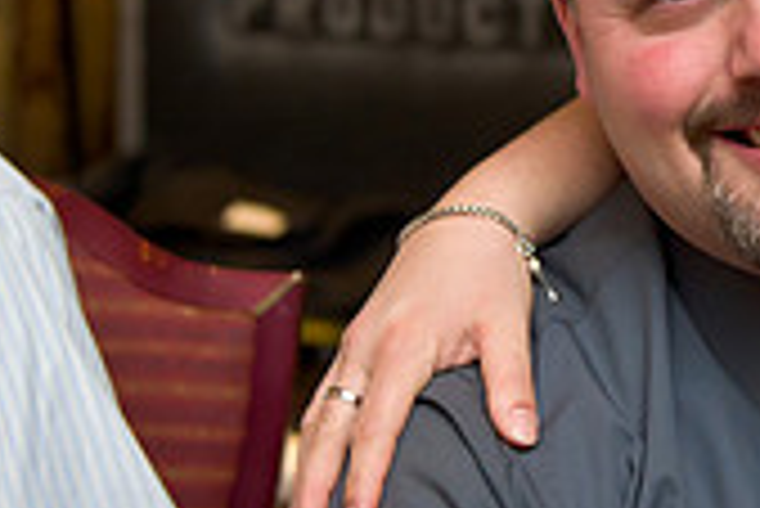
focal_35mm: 144
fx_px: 3043
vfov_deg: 9.5
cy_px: -27
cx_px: 841
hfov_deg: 13.9
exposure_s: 1/125
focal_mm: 42
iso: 1600
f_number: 3.2
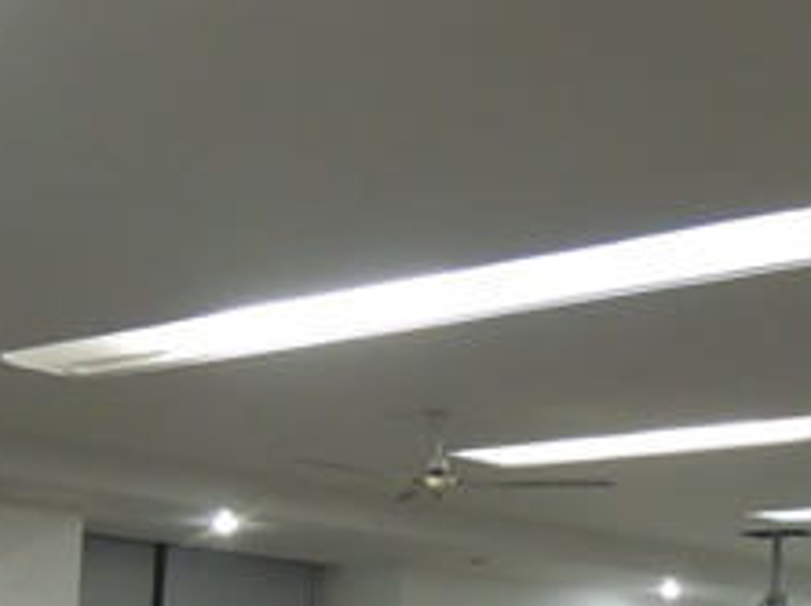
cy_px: 611
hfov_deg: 23.3
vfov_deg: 17.7
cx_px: 776
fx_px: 1896
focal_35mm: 81
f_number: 3.1
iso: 400
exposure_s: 1/20
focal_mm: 5.3
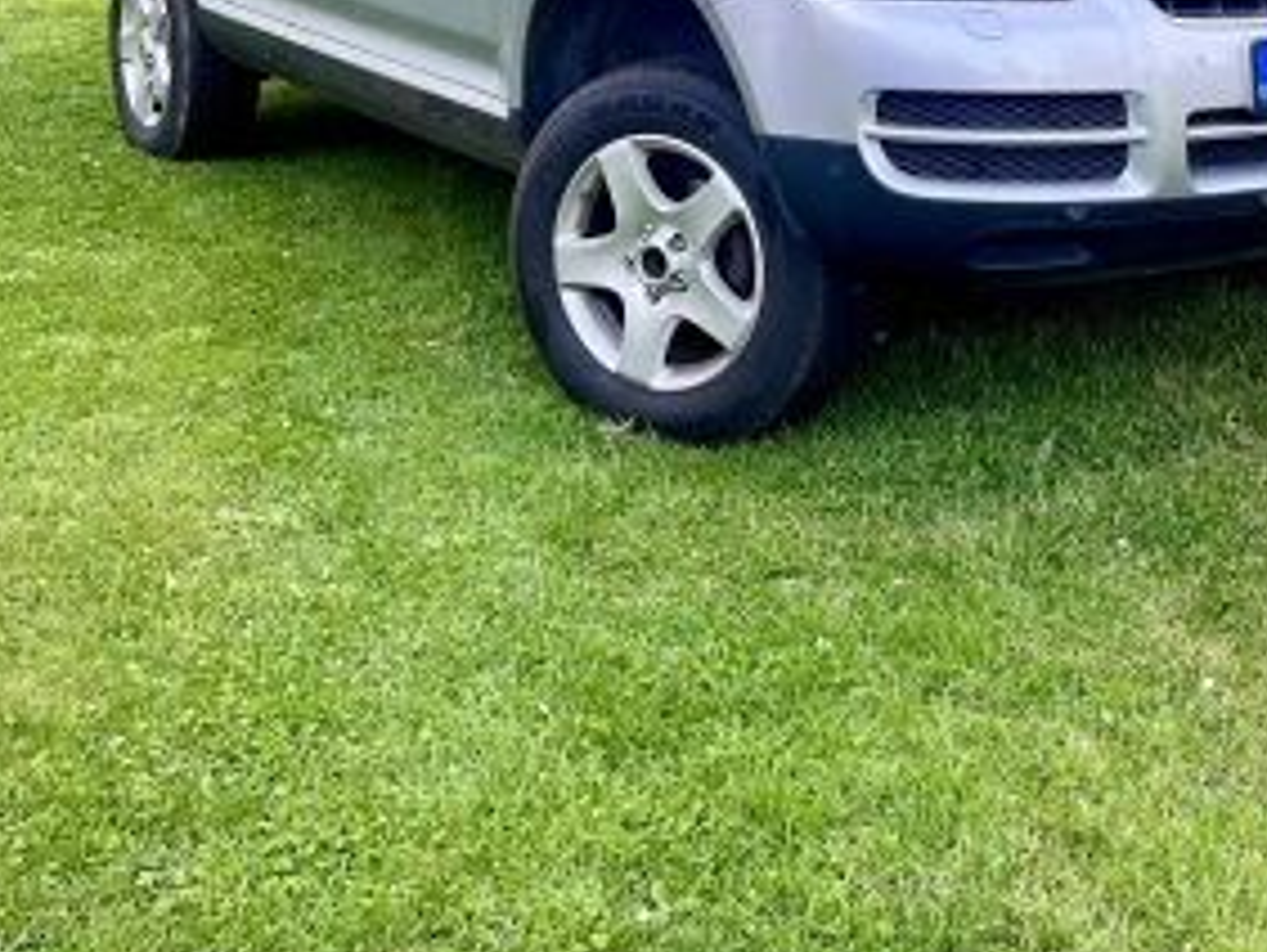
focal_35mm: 59
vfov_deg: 23.8
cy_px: 13
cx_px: 894
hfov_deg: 32.3
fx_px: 2161
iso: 40
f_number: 1.6
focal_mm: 5.1
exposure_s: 1/201
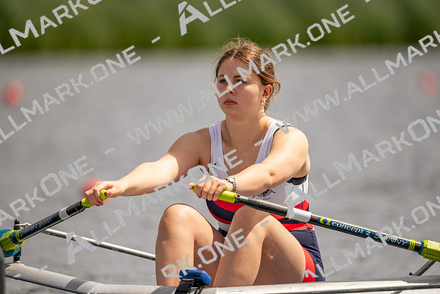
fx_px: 6568
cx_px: 220
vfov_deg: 2.6
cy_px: 147
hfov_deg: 3.8
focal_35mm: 537
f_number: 4
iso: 125
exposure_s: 1/2000
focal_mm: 537.3
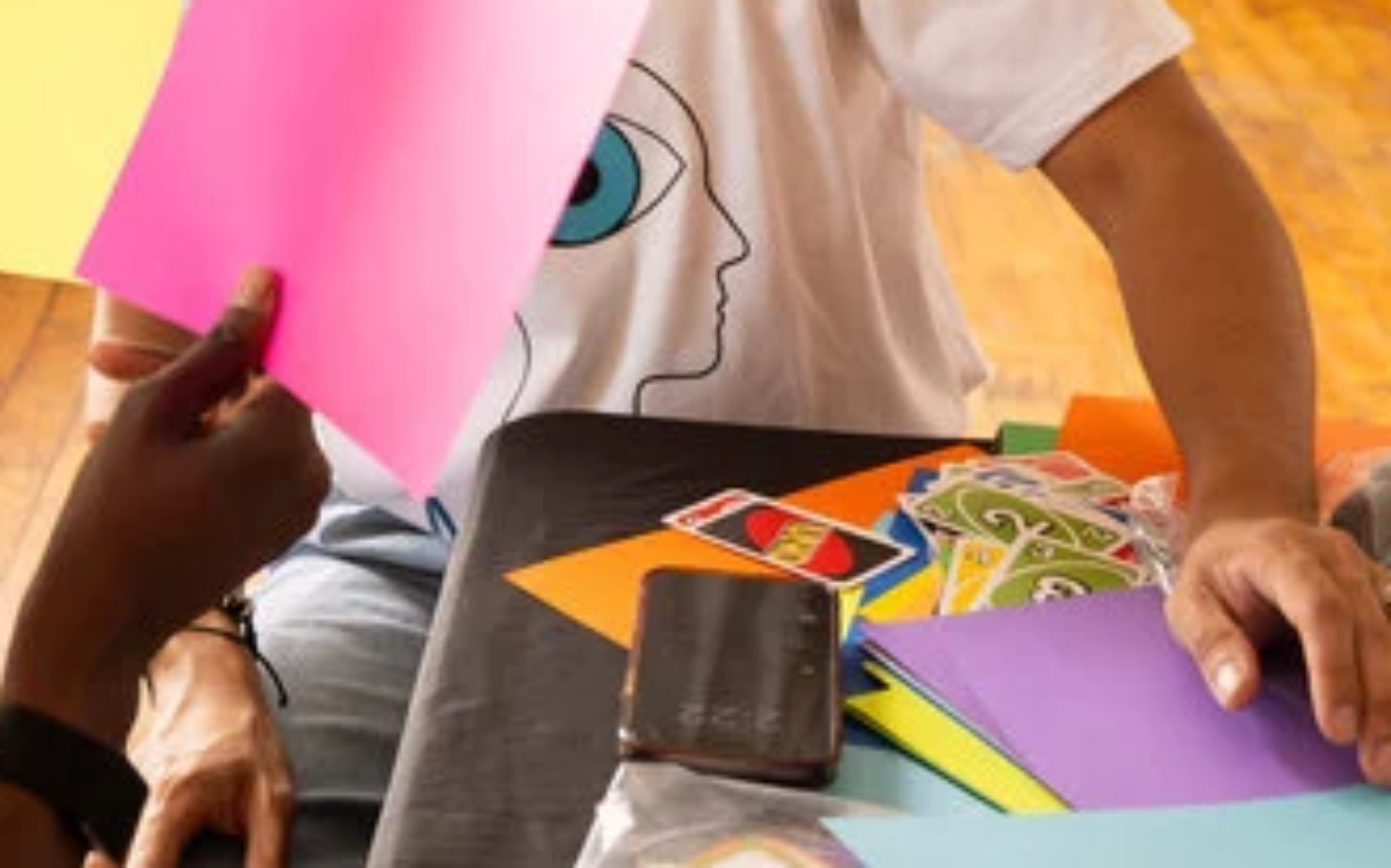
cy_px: 65
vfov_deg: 15.2
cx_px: 105
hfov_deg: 23.6
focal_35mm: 85
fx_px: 3221
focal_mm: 28.9
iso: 1000
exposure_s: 1/125
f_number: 3.6
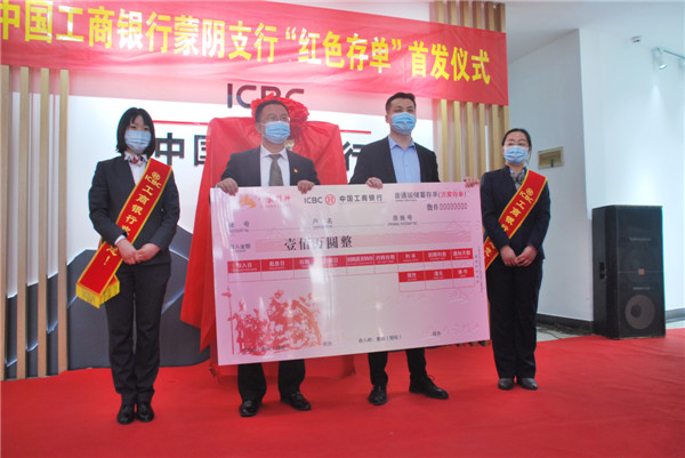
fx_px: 571
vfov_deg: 43.7
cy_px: 229
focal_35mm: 30
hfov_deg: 61.9
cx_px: 342
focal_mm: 20
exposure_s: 1/80
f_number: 4.5
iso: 200
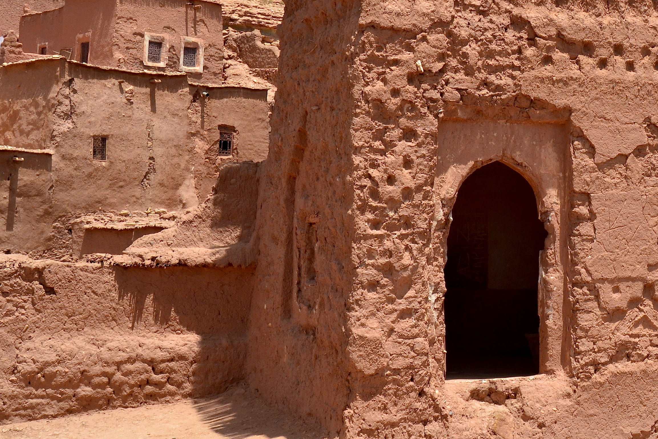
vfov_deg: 18.7
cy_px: 75
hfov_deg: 27.1
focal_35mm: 72
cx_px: 585
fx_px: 1316
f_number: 11
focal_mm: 24
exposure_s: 1/500
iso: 400
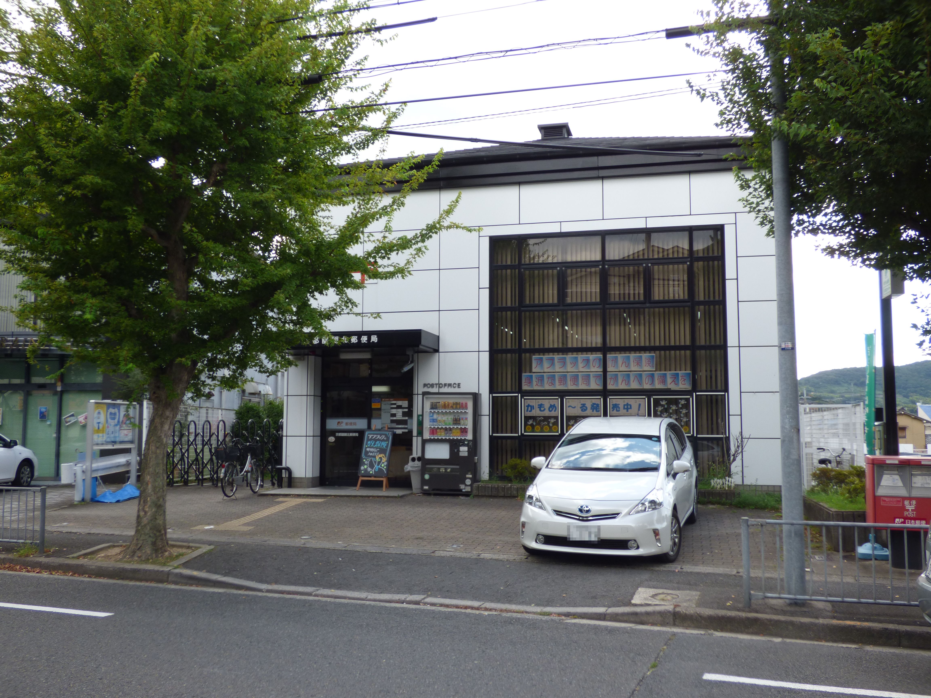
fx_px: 861
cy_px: 349
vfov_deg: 44.2
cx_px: 466
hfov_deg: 56.8
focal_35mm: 32
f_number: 3.4
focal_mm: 5.78
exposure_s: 1/250
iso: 100
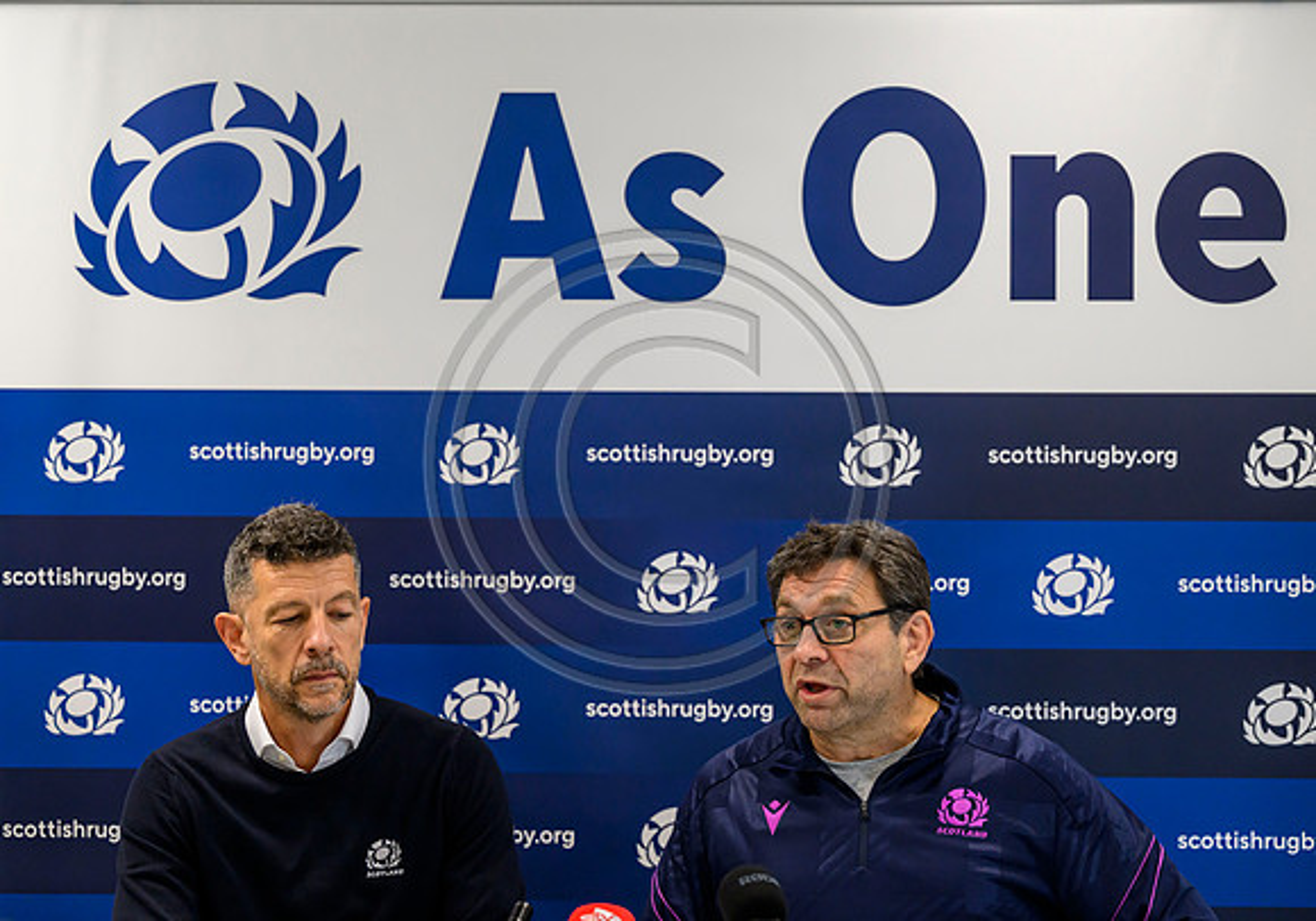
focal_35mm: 112
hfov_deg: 18.0
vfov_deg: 12.7
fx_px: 4150
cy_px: 440
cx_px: 707
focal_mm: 102
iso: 3200
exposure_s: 1/500
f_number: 2.8
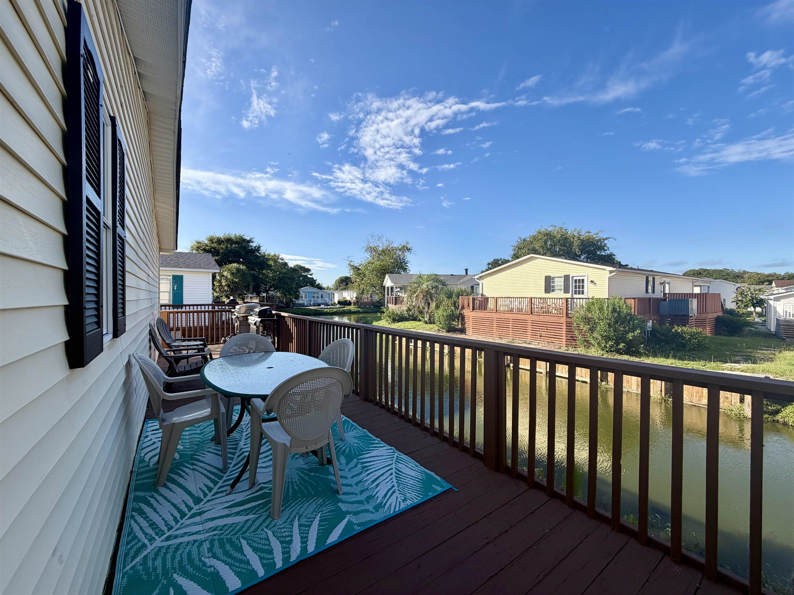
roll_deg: +0.2
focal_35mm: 14
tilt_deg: -0.7
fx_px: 321
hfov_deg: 102.1
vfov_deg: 85.7
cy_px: 298
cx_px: 397
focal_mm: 2.22
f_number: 2.2
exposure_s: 1/770
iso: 32
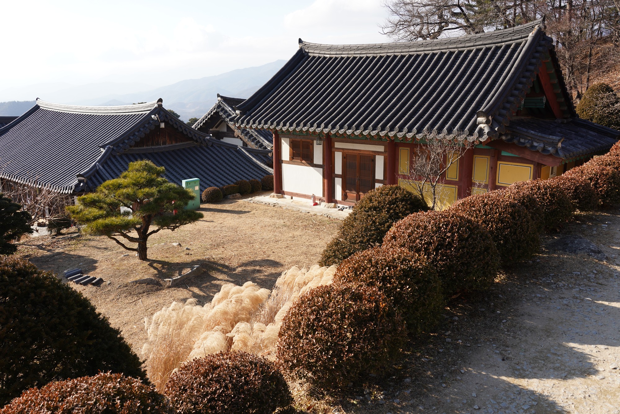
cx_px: 310
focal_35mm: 30
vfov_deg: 43.6
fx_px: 517
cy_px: 207
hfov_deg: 61.9
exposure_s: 1/100
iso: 100
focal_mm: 30
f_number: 9
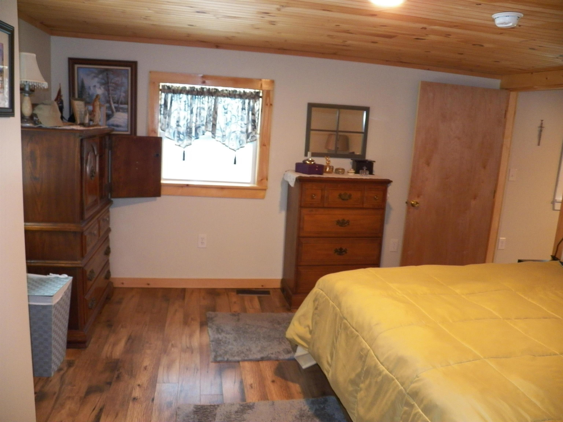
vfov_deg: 49.7
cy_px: 211
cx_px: 282
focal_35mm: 28
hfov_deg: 63.4
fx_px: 455
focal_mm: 4.9
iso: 400
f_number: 2.8
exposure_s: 1/30
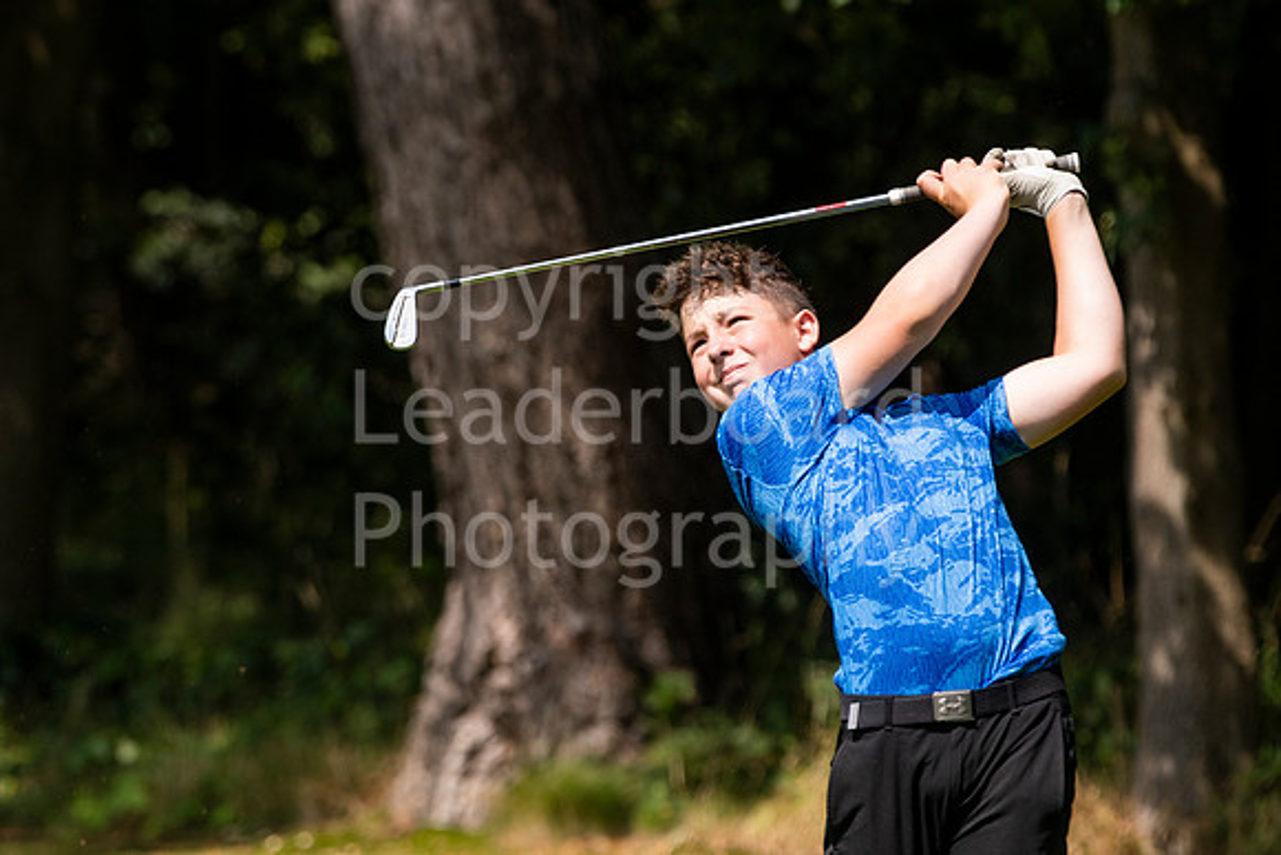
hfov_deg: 3.9
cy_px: 428
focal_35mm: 525
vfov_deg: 2.6
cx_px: 640
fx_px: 18685
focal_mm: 350
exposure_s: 1/2000
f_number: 6.3
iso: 640
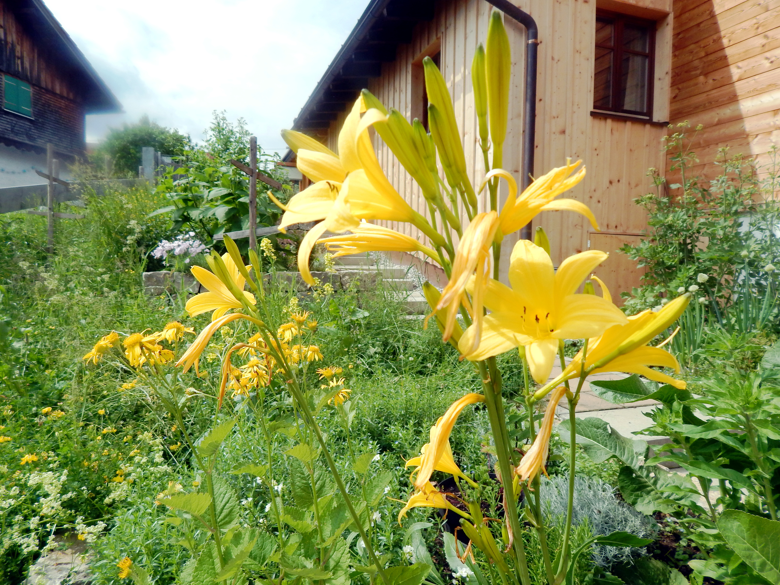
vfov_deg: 58.9
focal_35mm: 23
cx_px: 390
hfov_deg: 73.9
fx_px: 518
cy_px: 292
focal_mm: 4
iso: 125
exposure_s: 1/400
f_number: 6
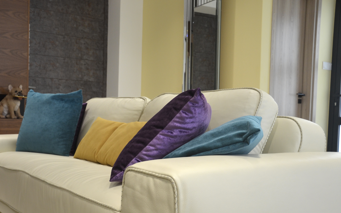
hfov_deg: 45.8
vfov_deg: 29.6
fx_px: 400
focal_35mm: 43
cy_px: 143
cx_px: 126
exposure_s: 1/60
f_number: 4
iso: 560
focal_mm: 22
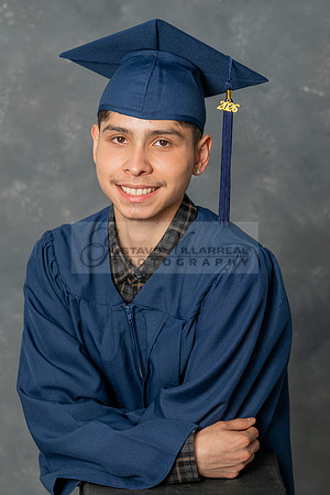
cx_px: 153
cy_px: 318
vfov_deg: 21.5
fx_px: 1299
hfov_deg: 14.5
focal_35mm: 94
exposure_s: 1/200
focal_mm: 49
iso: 200
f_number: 4
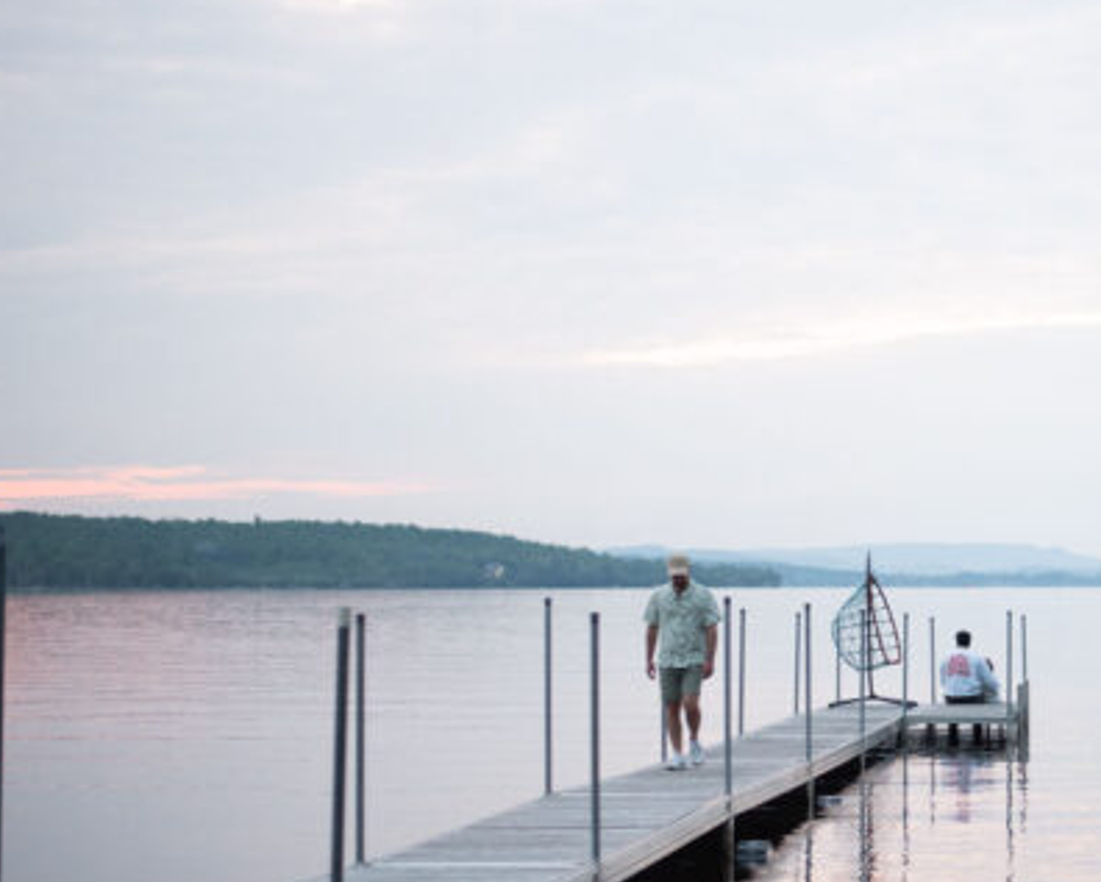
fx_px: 2966
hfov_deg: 20.5
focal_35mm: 91
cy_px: 497
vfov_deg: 16.9
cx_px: 1051
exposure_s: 1/125
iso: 1600
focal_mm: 50
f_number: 1.8
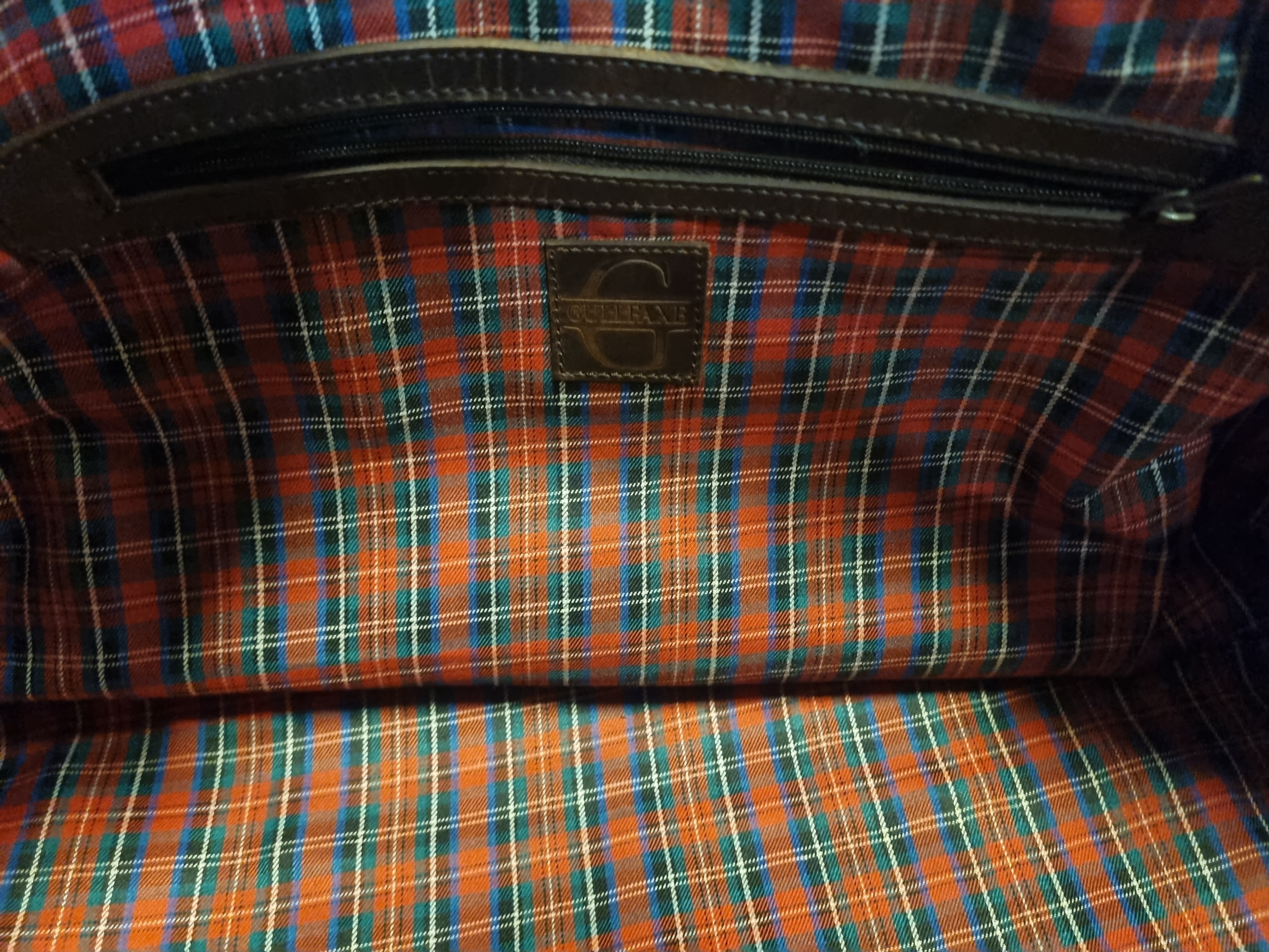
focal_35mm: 26
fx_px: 953
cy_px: 476
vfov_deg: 53.1
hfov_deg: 67.3
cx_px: 634
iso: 1600
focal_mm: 5.4
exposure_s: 1/25
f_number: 1.8
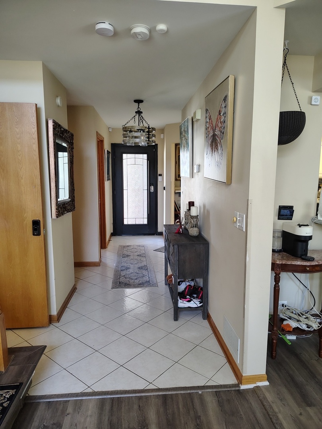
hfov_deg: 56.8
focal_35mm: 24
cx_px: 161
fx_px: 298
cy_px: 214
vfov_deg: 71.6
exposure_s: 1/60
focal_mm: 5.56
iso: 715
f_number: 1.8
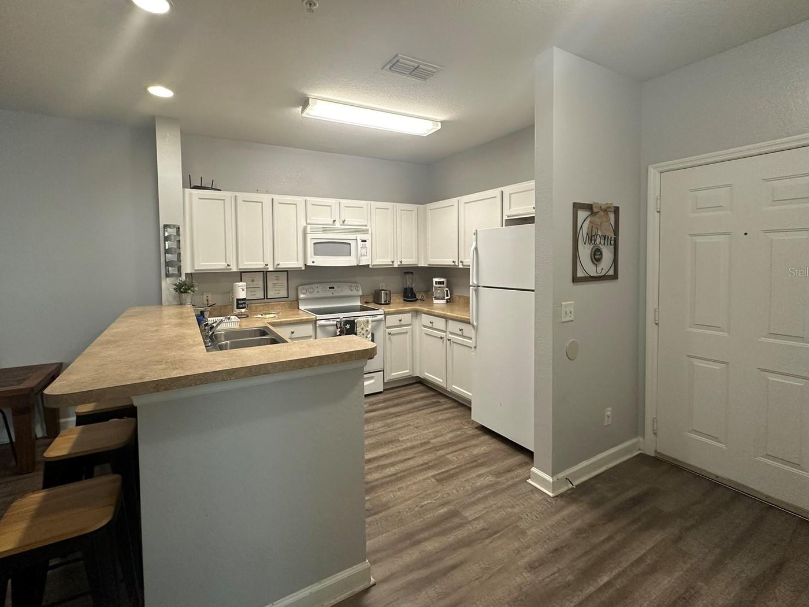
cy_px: 272
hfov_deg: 94.4
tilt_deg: -2.0
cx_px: 381
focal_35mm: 16
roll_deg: +0.3
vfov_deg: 77.9
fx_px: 374
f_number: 2.2
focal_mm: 2.22
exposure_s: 1/120
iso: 250
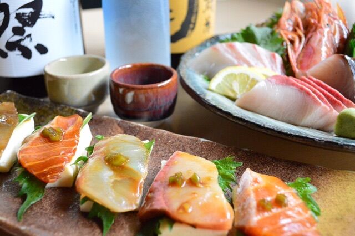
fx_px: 384
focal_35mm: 39
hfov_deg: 49.6
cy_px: 118
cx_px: 178
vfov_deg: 34.2
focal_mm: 26
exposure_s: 1/80
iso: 3200
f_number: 4.2
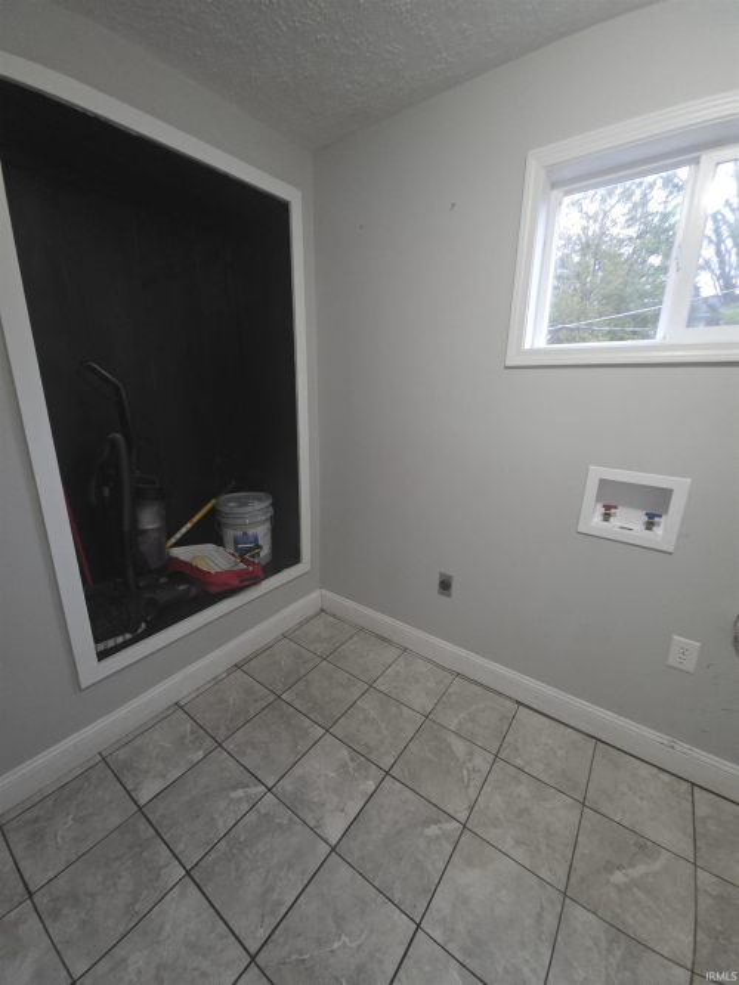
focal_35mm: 13
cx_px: 370
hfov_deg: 89.9
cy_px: 492
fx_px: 370
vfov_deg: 106.2
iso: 800
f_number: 1.9
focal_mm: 2.2
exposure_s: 1/60
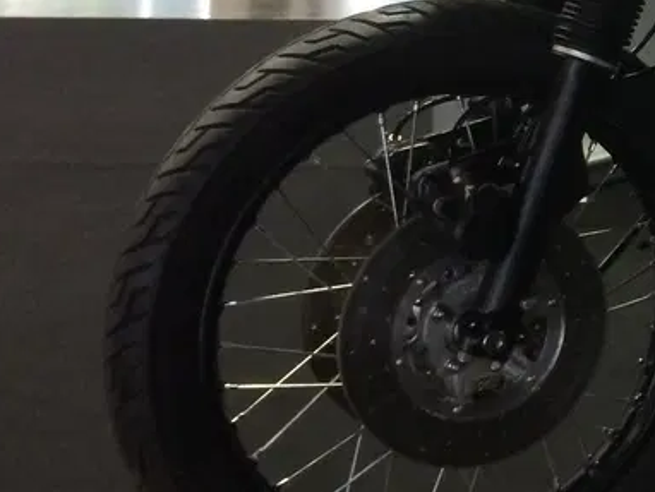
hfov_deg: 19.6
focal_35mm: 91
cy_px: 84
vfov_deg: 16.1
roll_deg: +0.7
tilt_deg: -8.3
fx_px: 1723
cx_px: 883
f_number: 2.2
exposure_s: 1/24
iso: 320
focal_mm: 4.15
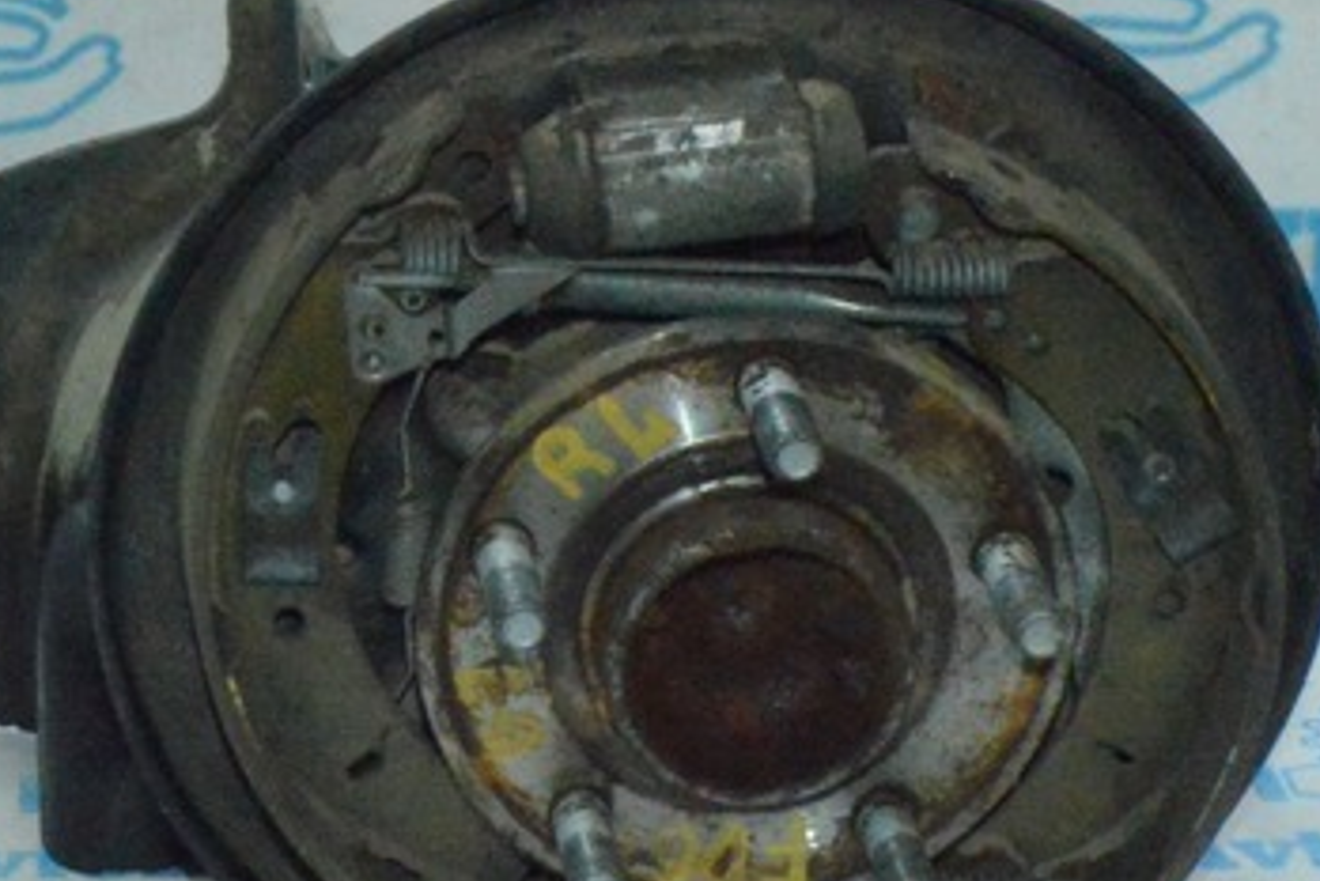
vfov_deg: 10.7
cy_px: 153
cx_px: -53
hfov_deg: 15.7
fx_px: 4675
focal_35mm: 127
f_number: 29
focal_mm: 29
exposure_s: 1/80
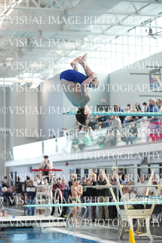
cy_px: 122
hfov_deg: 12.8
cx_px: 81
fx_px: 722
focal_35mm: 107
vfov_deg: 19.1
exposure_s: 1/1600
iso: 4000
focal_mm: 107
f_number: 4
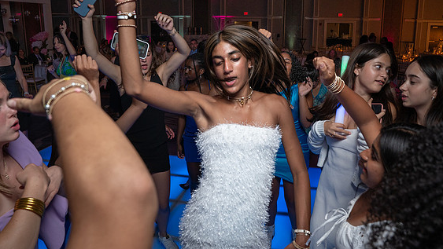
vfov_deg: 38.7
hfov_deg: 64.2
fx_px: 352
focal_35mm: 30
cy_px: 94
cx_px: 243
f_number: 5.6
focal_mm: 25
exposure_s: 1/200
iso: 2000
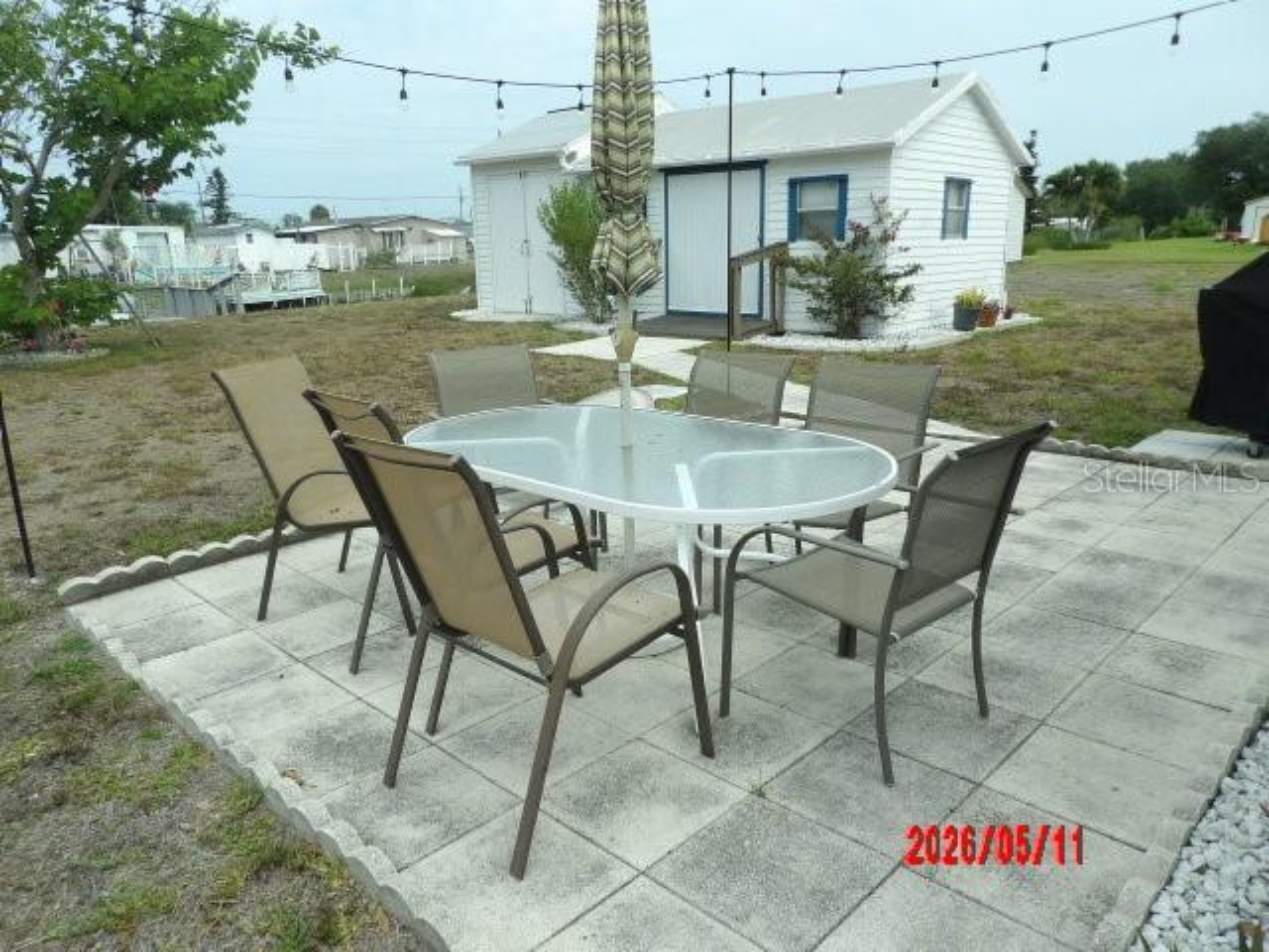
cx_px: 634
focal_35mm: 24
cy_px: 476
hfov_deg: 71.6
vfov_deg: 56.8
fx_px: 880
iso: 100
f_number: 3.2
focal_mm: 4.3
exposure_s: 1/927
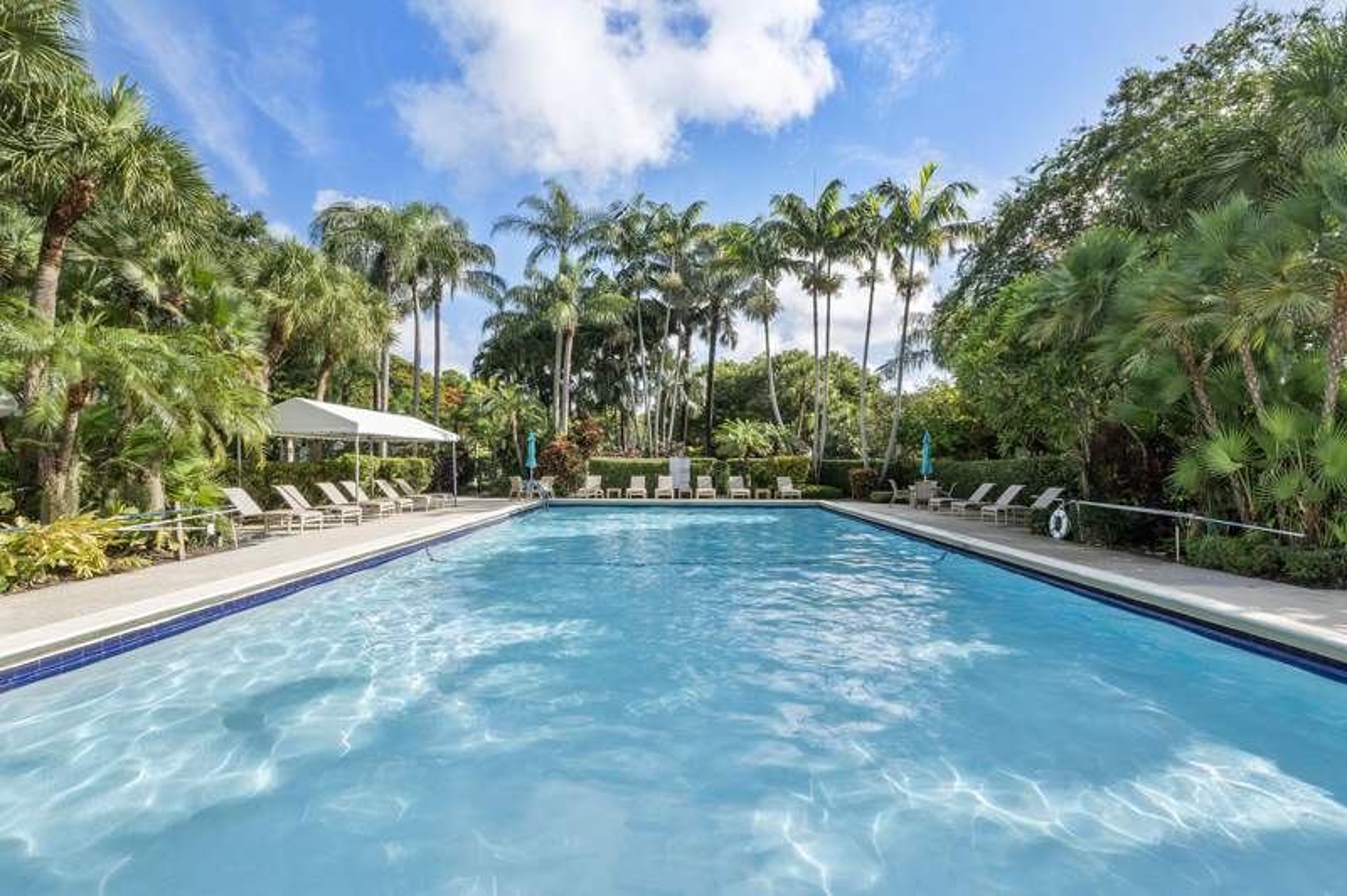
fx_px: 561
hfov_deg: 100.4
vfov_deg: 77.2
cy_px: 448
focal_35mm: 15
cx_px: 674
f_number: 11
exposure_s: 1/100
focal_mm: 10
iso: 100
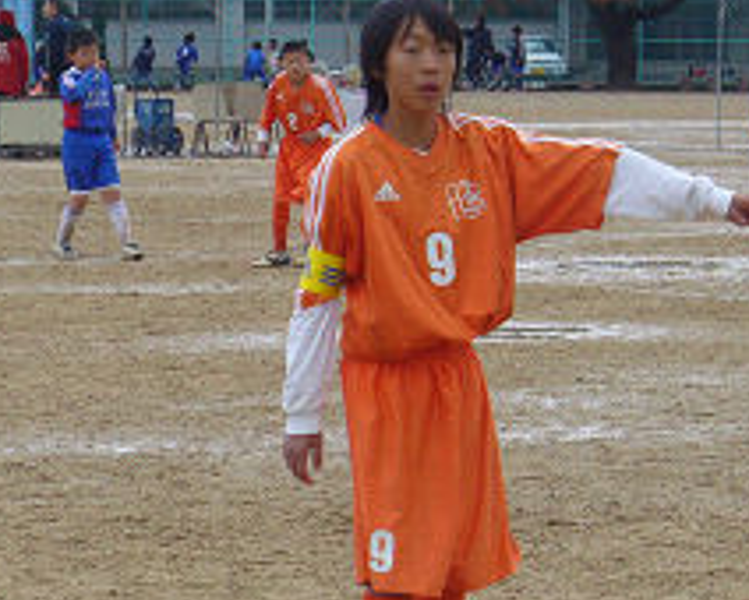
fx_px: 5547
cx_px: 463
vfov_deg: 6.2
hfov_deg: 7.7
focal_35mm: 250
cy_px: 289
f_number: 3.9
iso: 80
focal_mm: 24.3
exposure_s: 1/160
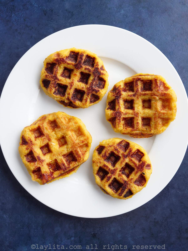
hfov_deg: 41.8
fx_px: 246
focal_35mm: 34
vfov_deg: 54.0
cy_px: 126
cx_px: 94
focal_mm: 17
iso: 250
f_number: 3.5
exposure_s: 1/60
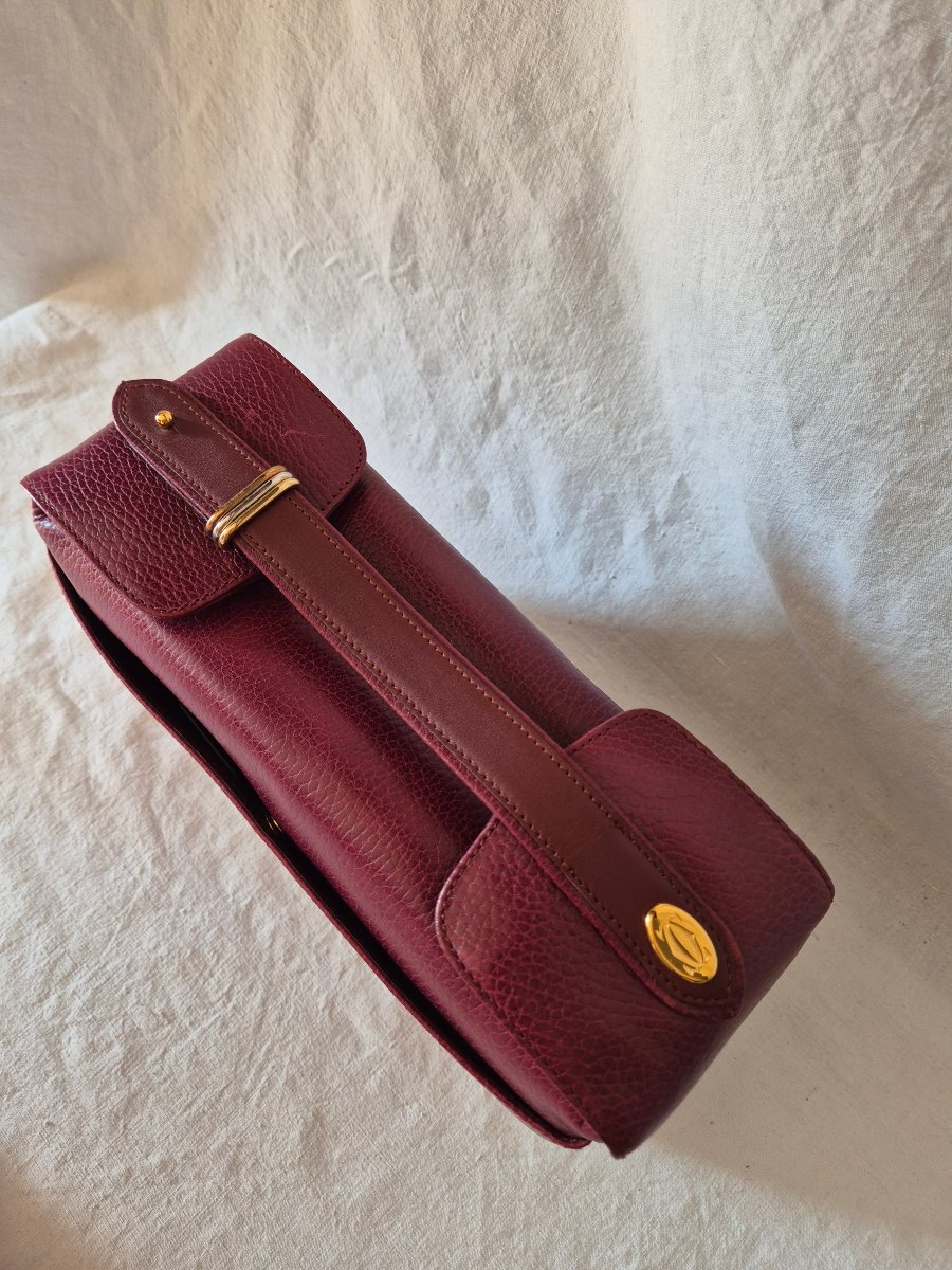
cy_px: 635
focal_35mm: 23
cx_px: 476
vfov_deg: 73.9
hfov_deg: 58.9
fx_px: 843
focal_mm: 5.4
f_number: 1.8
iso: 250
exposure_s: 1/180
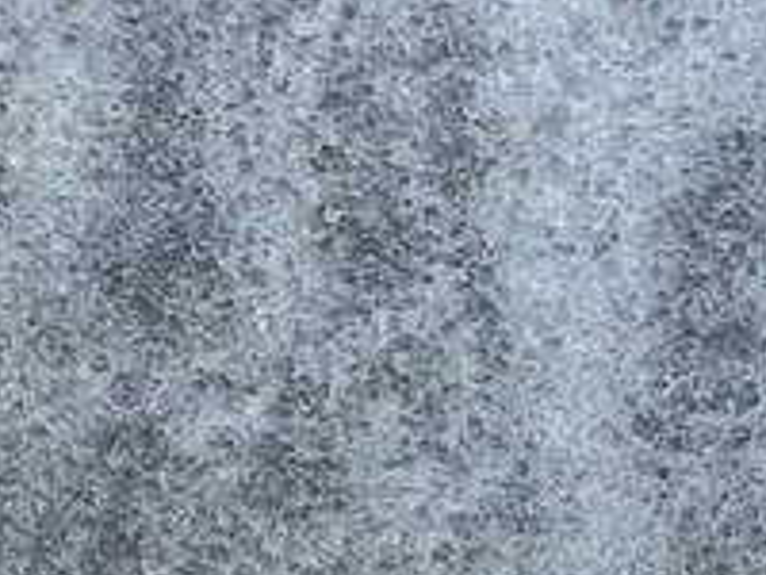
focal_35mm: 308
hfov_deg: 6.4
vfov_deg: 4.8
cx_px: 720
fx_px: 6816
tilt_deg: -48.1
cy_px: 1104
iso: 32
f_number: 2.8
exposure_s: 1/128
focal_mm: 9
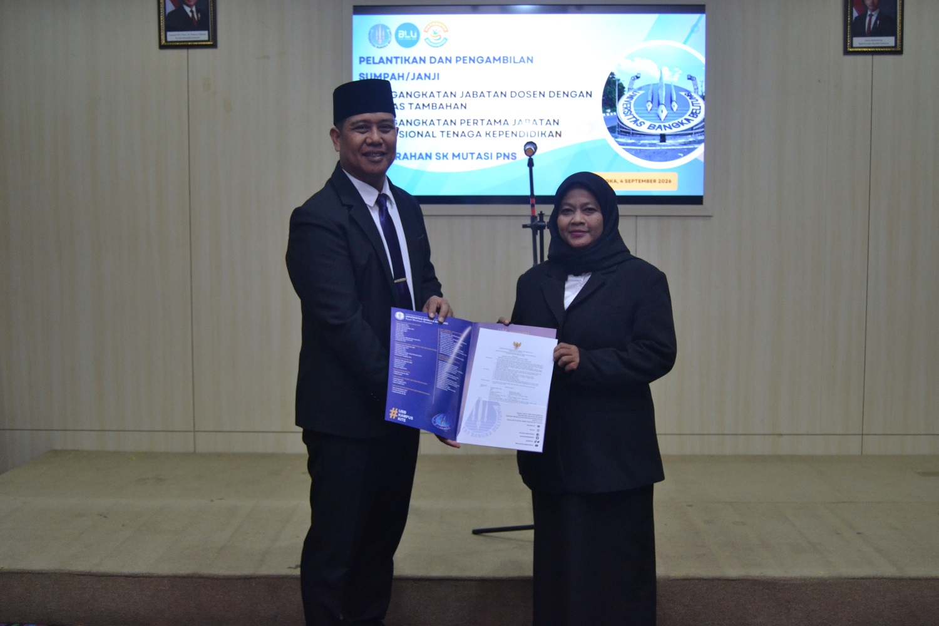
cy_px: 313
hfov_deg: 49.6
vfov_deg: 34.2
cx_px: 470
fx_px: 1017
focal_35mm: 39
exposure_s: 1/60
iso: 1250
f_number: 4
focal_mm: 26
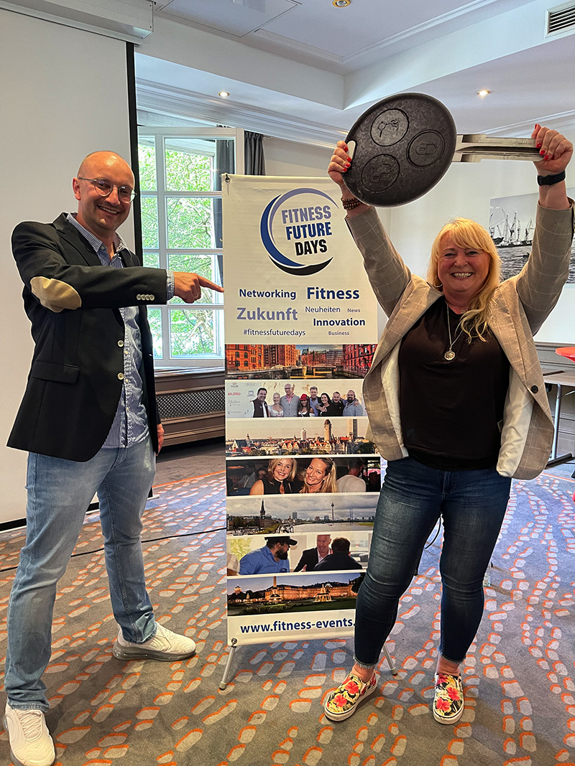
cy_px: 383
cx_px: 288
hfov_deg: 53.1
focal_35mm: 26
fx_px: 576
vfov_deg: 67.3
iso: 320
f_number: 1.6
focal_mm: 5.1
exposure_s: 1/50
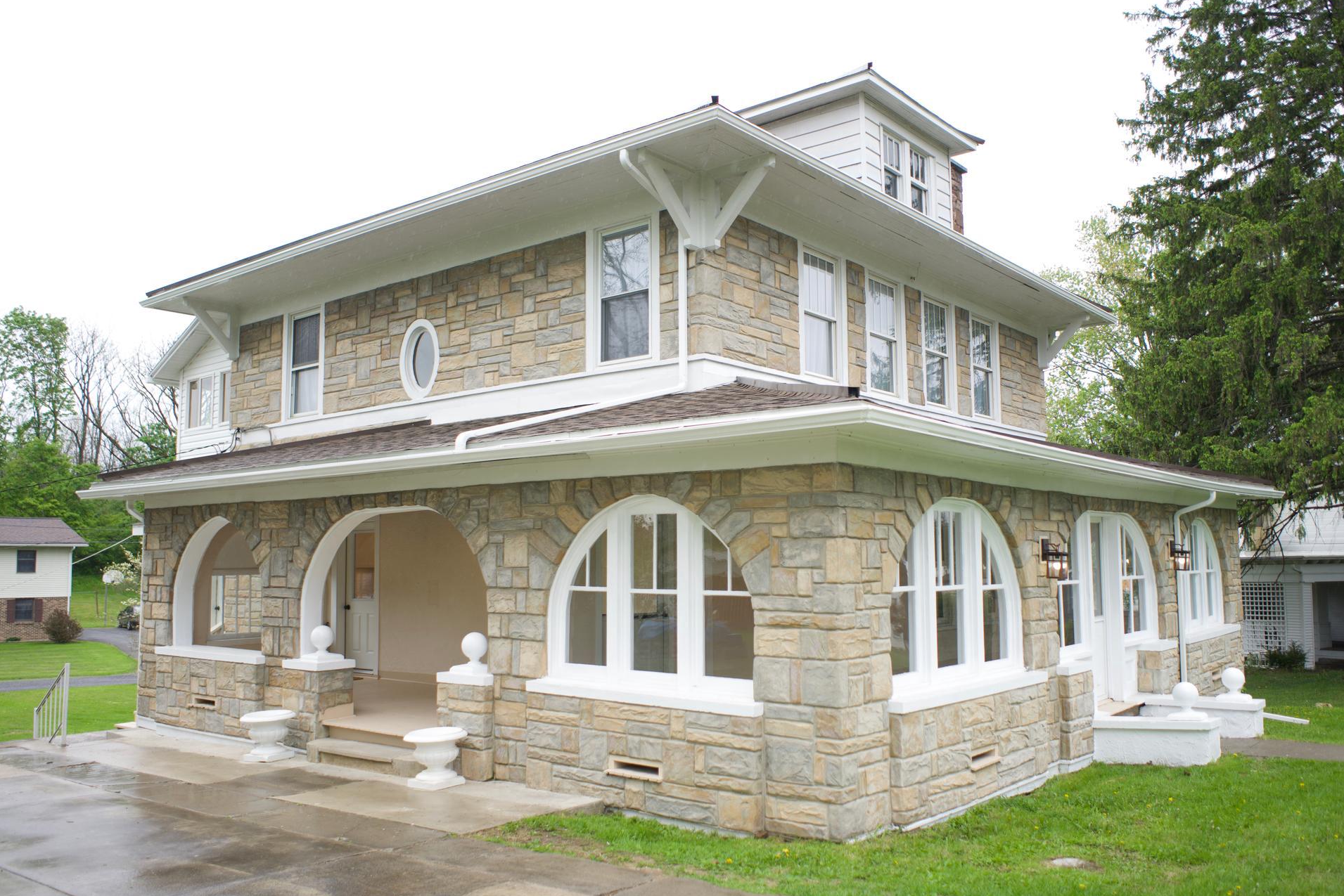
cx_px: 708
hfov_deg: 61.9
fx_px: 1120
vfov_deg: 43.6
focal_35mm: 30
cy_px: 478
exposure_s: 1/250
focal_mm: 28
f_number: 2
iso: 64
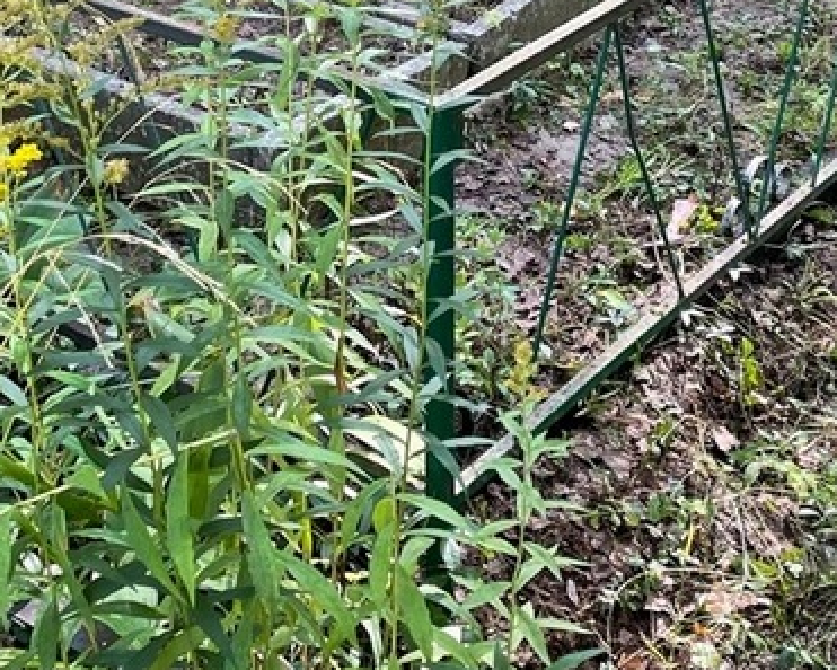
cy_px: 7
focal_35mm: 70
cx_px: 424
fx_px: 1734
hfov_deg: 27.1
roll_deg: +1.0
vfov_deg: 21.2
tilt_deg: -19.3
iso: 64
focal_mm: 4.2
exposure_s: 1/121
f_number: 1.6
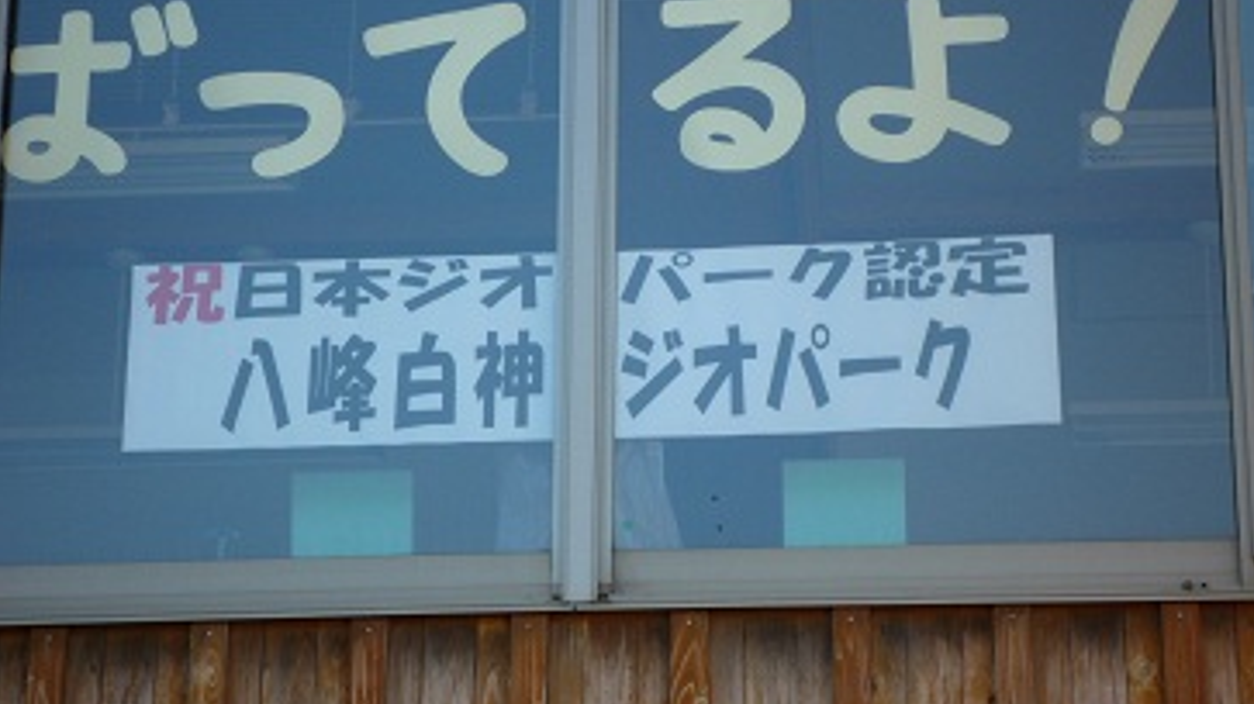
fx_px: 4554
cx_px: 627
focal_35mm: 137
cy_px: 331
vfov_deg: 8.8
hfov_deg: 15.7
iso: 125
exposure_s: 1/125
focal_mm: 22
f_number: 5.9
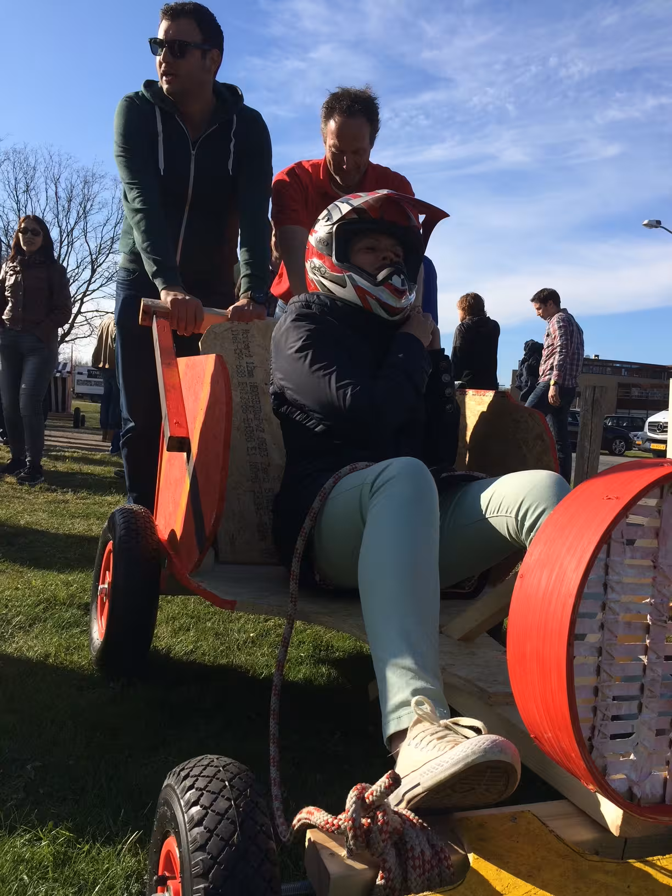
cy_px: 448
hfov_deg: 48.2
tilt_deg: -3.4
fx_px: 751
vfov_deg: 61.7
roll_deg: -1.8
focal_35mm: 29
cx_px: 336
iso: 32
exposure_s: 1/1709
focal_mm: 4.15
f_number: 2.2
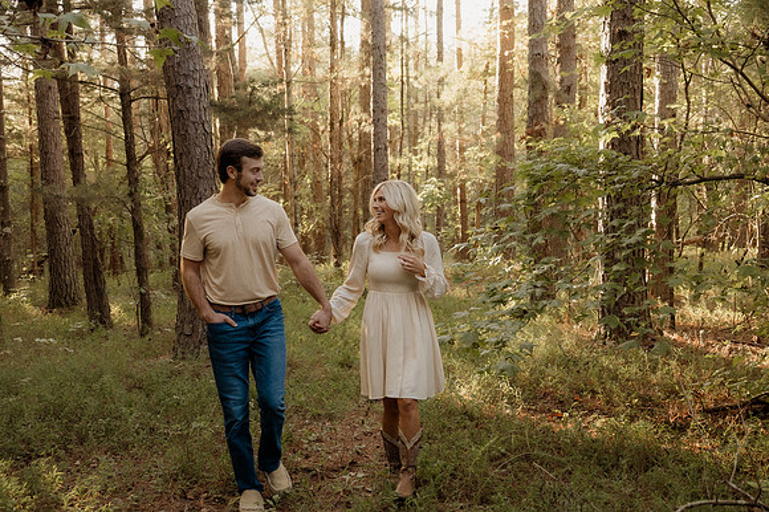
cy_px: 231
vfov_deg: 32.2
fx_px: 886
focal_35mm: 41
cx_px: 412
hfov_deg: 46.9
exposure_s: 1/125
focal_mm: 24
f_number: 2.8
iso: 500
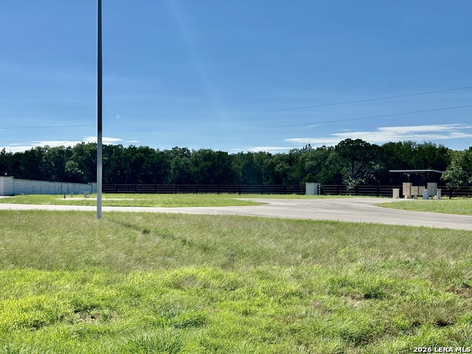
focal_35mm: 48
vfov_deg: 30.3
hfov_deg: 39.7
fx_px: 654
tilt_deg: +1.3
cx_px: 236
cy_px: 177
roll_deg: -0.1
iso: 64
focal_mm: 6.86
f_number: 1.78
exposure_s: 1/6211
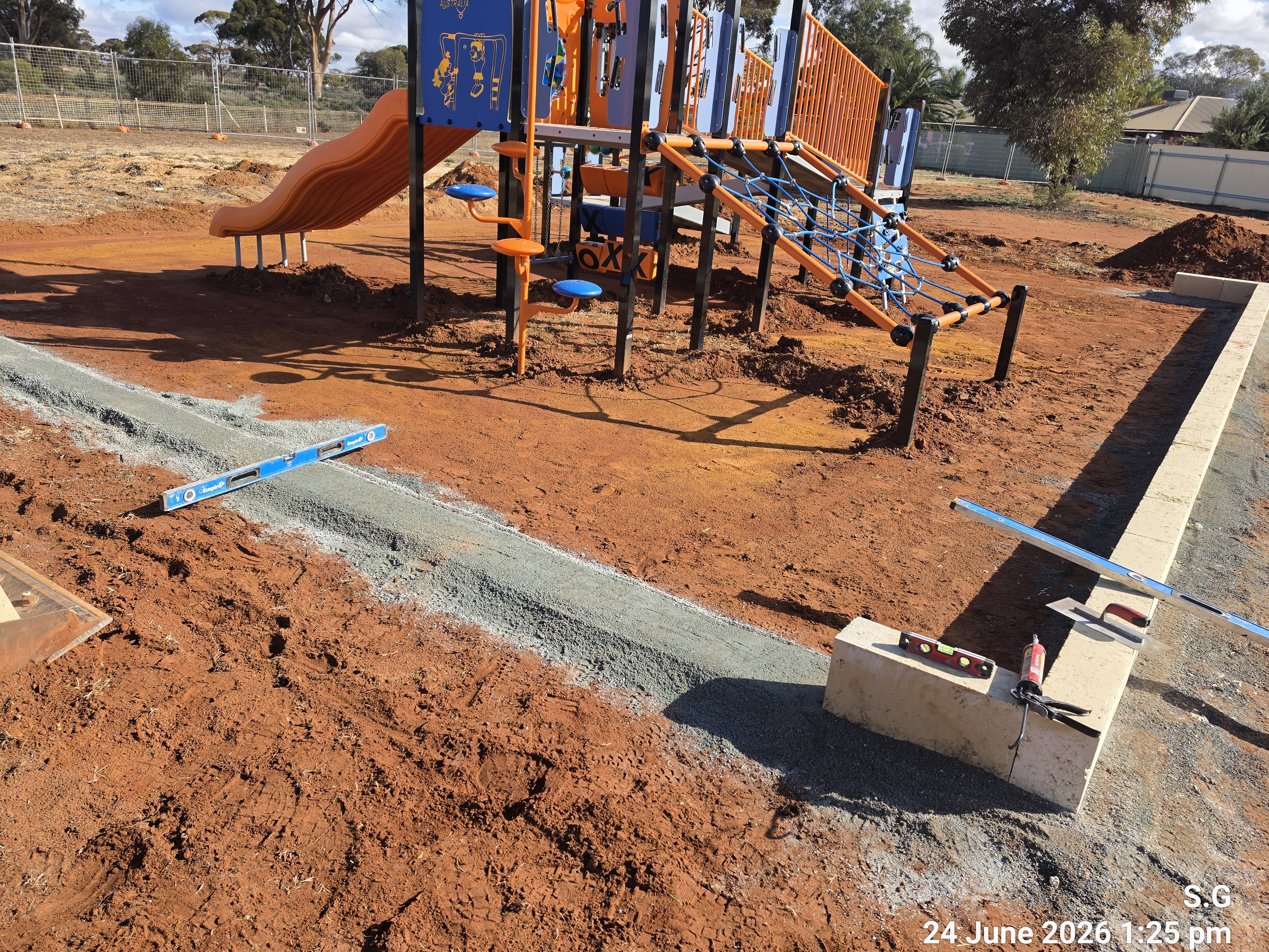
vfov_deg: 54.9
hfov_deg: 69.3
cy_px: 492
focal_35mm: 25
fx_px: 916
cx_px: 600
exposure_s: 1/3889
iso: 64
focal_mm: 6.5
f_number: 1.4
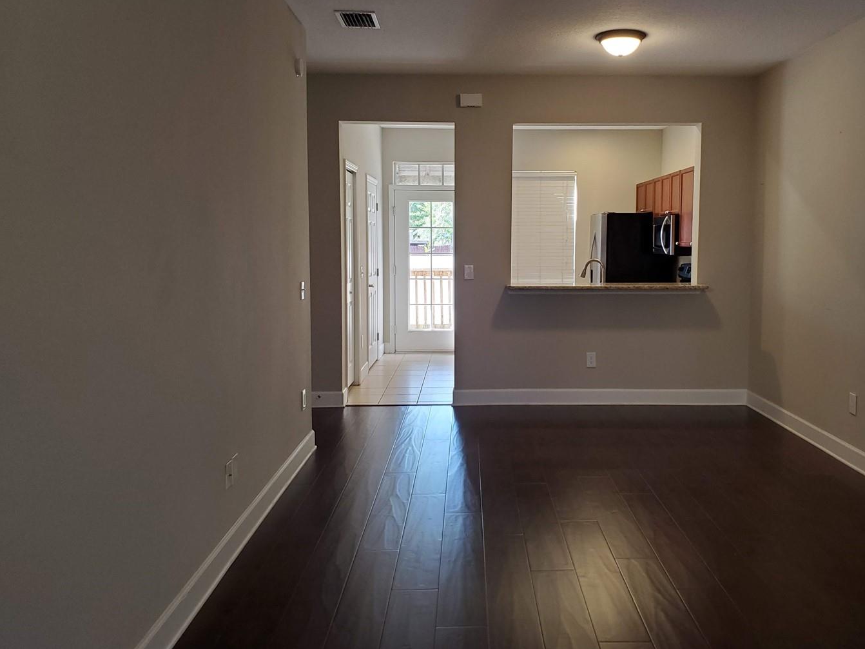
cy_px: 299
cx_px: 505
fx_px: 775
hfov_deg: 58.0
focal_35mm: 31
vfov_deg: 45.4
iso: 160
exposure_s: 1/59
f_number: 2.4
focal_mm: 4.3
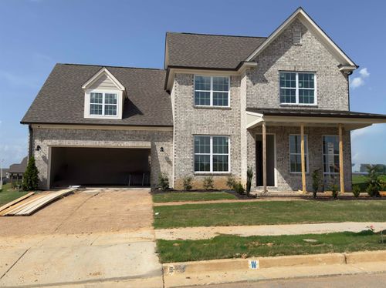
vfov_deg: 45.4
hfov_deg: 58.4
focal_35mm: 31
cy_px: 144
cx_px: 193
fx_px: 345
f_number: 1.78
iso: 64
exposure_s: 1/5882
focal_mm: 6.76
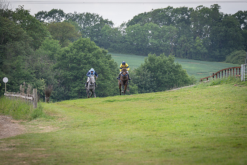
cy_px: 82
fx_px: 2057
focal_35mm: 300
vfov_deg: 4.6
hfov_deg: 6.9
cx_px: 124
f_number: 4
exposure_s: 1/1600
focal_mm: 200
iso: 400
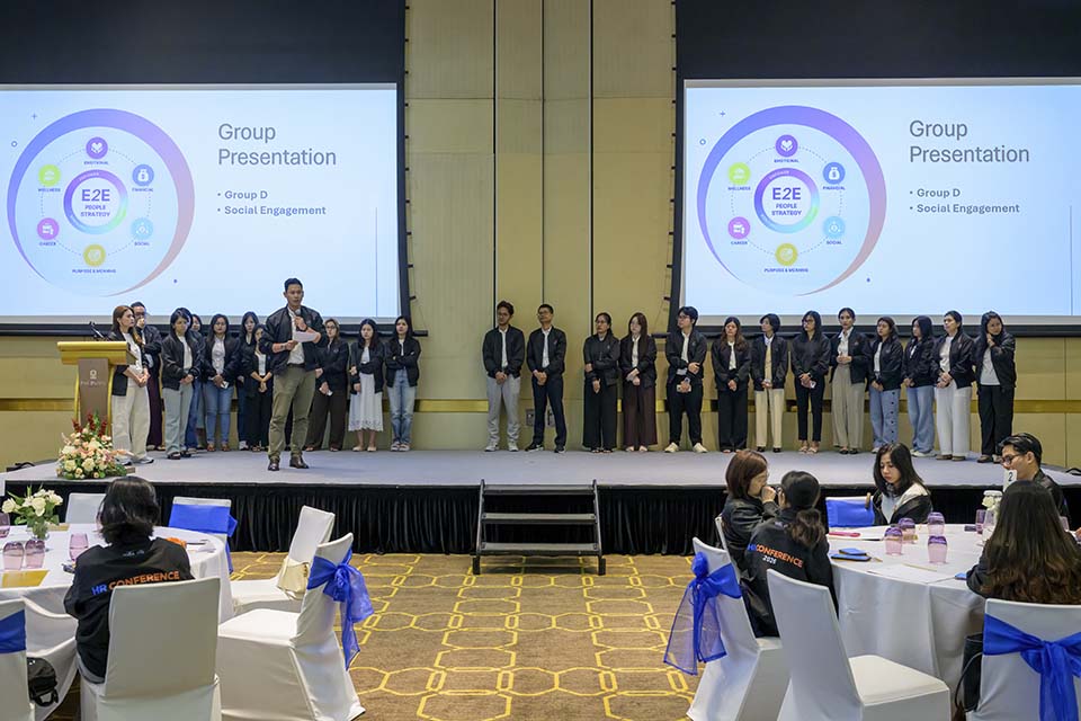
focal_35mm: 34
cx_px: 540
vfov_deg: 38.4
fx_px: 1036
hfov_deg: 55.1
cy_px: 360
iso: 1400
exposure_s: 1/200
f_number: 4.5
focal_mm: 34.5
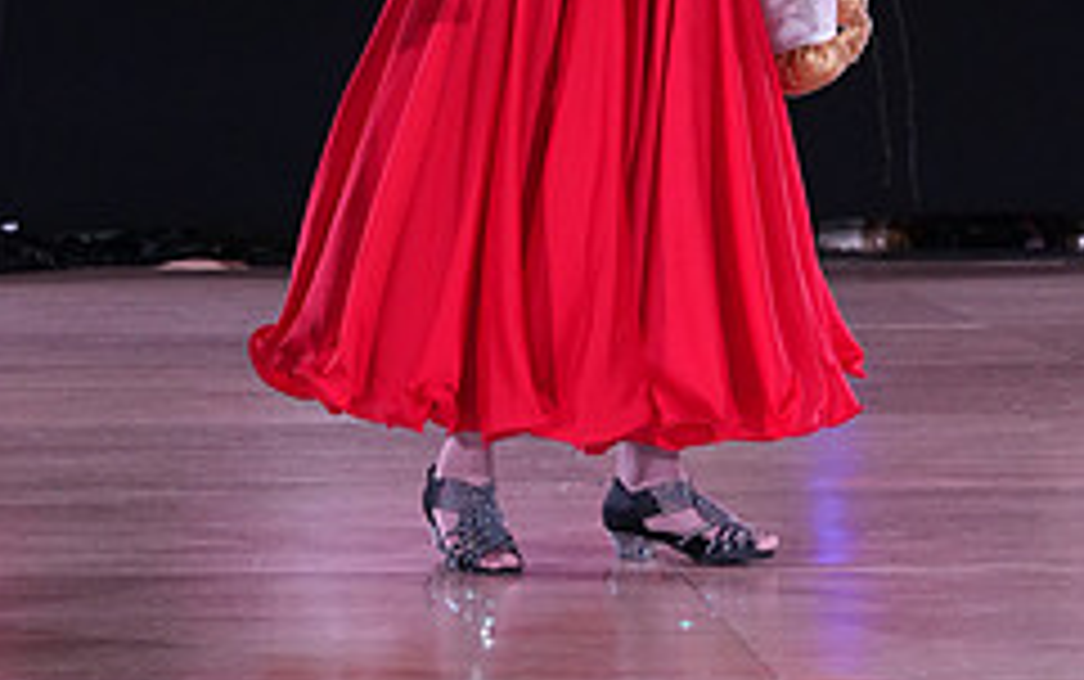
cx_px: 250
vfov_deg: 7.1
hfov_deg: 11.3
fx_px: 5440
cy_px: -225
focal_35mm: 184
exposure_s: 1/250
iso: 2500
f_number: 5
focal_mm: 75
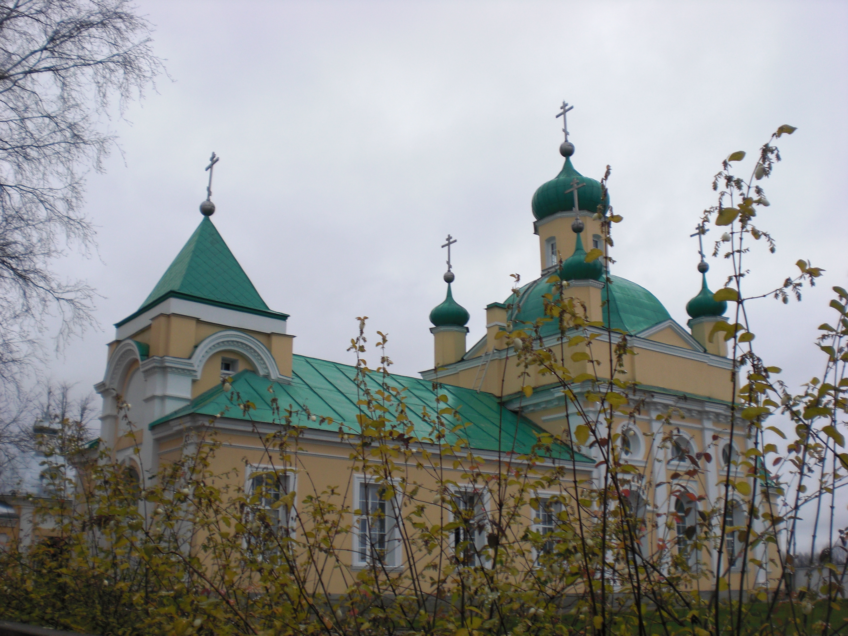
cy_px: 318
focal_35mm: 38
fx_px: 931
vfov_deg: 37.7
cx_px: 424
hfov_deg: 49.0
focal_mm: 6.3
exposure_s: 1/400
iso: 64
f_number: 3.1
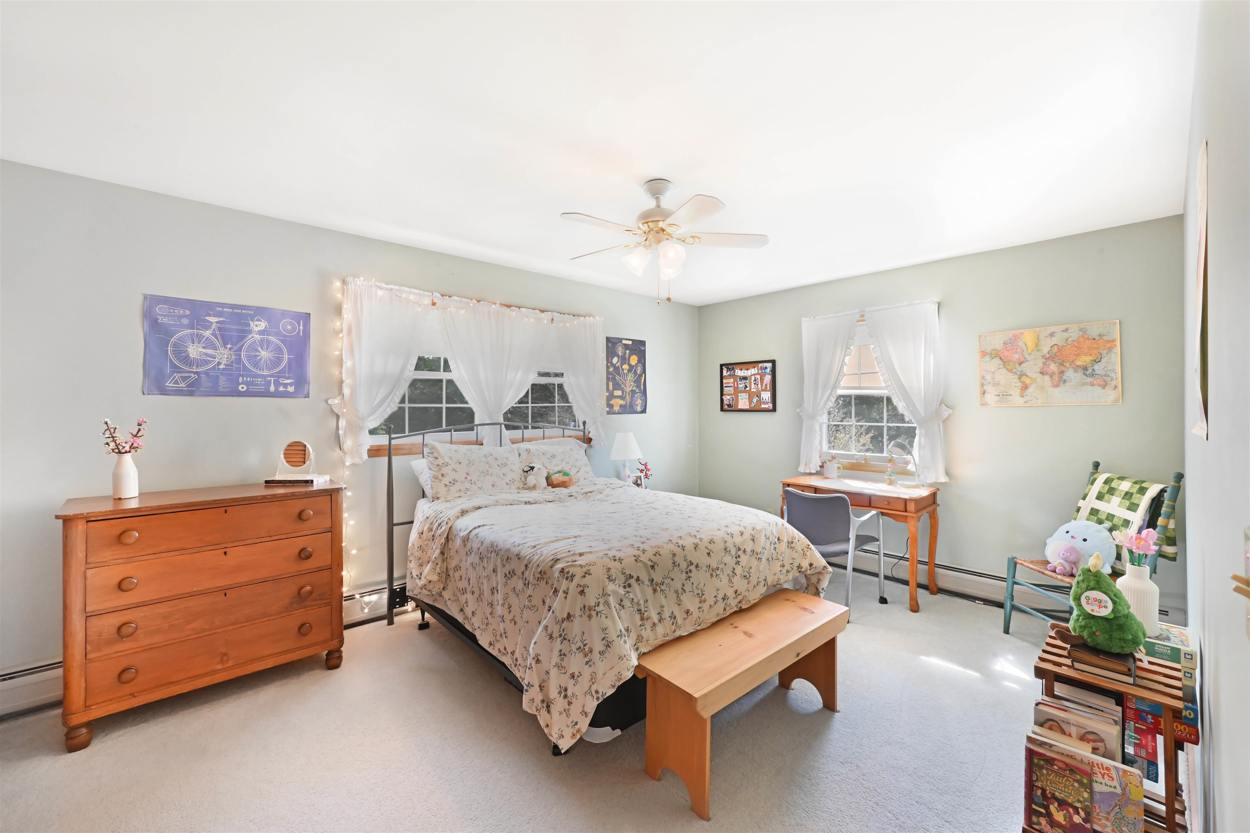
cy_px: 416
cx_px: 625
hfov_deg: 104.3
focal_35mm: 14
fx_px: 486
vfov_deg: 81.2
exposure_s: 1/8
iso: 2500
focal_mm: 14
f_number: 14
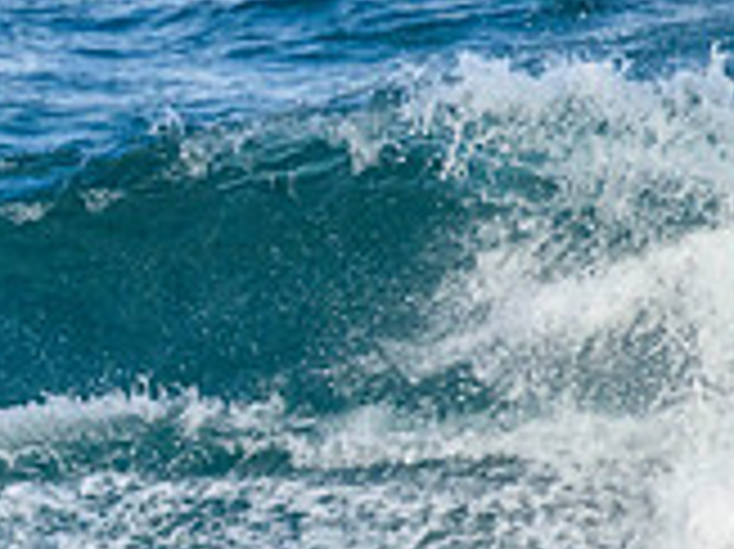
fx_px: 58056
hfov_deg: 0.7
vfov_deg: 0.5
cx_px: -554
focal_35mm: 2740
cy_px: 430
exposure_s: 1/1600
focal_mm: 800
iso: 2200
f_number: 11
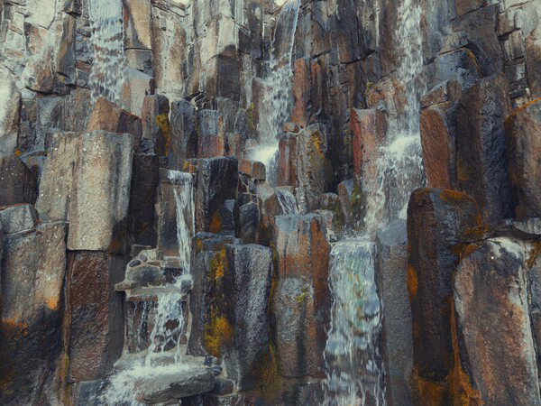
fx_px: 406
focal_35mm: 26
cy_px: 203
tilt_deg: +10.5
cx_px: 270
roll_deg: +0.5
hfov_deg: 67.3
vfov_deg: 53.1
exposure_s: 1/122
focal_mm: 5.96
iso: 64
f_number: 1.6
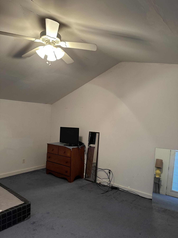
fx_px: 165
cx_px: 89
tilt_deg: +1.8
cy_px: 119
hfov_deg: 56.8
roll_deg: -2.9
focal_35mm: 24
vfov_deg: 71.6
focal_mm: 6.86
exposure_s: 1/60
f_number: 1.78
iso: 320
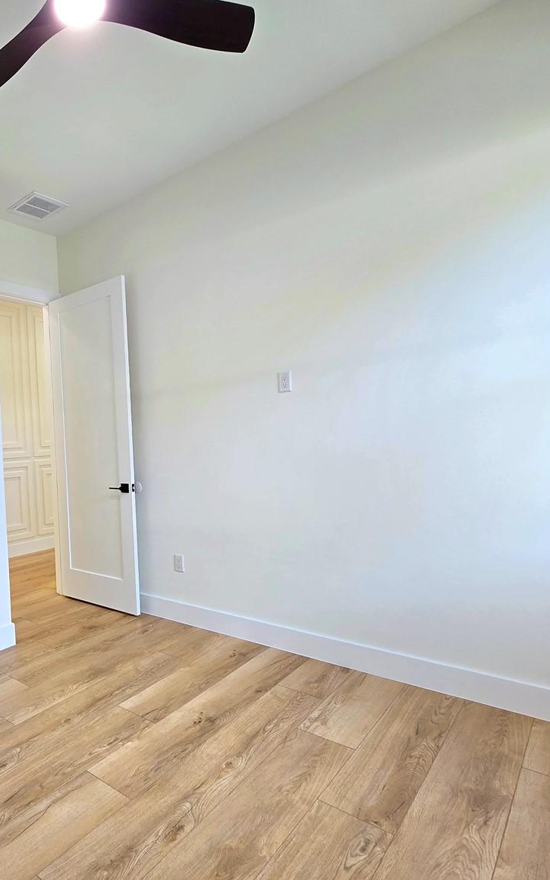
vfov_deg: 88.0
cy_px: 452
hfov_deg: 55.5
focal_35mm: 19
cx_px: 74
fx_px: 456
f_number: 2.2
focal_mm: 2.2
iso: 100
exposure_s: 1/51.3
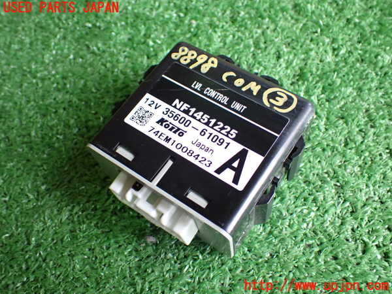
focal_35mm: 36
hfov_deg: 51.4
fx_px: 408
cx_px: 196
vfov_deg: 39.7
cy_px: 147
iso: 800
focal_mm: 6.37
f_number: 2.5
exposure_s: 1/60
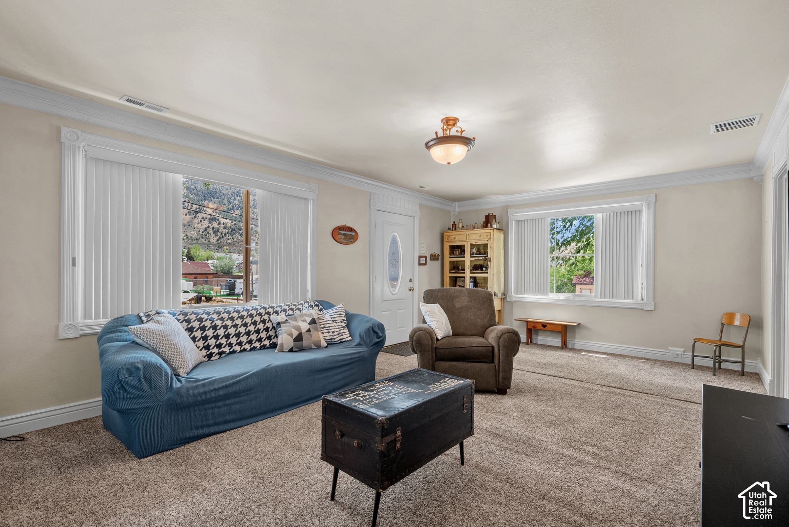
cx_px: 394
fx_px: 362
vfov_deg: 72.1
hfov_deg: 95.0
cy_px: 264
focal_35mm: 16
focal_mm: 16.5
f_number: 8
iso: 500
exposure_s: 1/3
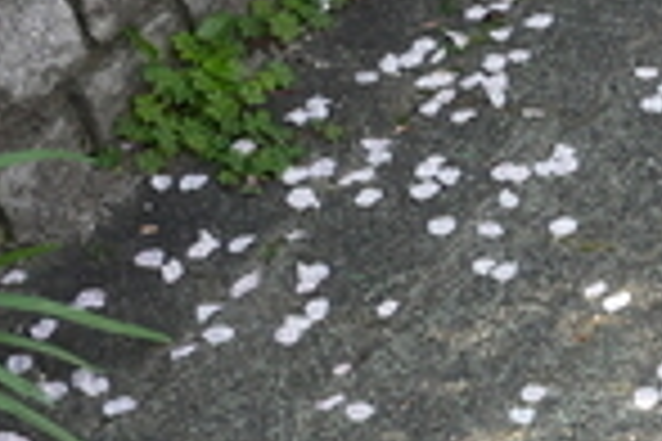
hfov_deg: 12.8
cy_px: 412
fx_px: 2648
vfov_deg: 9.5
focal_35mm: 144
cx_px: 1247
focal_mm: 17
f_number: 7.1
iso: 800
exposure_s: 1/400
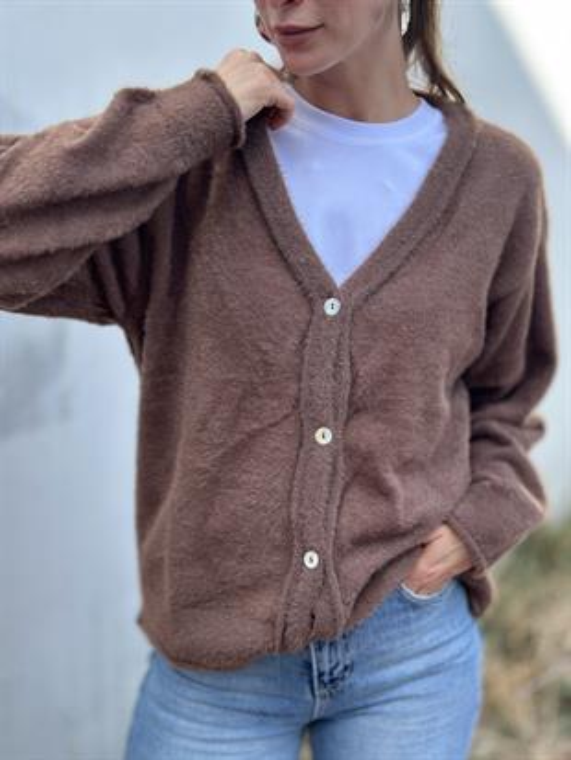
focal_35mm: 48
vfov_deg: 39.6
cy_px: 380
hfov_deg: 30.3
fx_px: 1055
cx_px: 286
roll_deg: -0.7
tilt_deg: -14.6
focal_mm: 6.86
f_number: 1.78
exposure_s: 1/1085
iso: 80
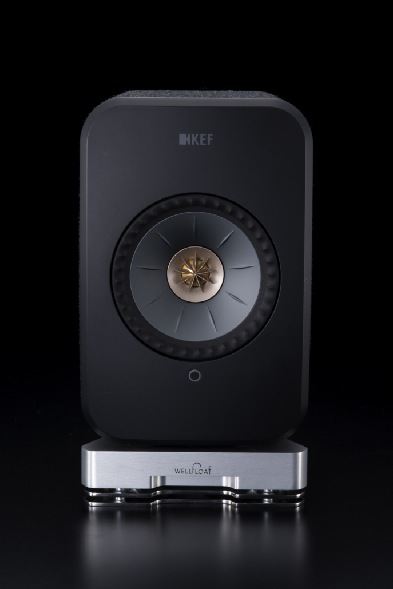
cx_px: 196
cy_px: 294
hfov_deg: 13.0
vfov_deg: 19.5
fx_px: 1719
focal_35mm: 105
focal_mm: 105
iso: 64
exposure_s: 1/60
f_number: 36
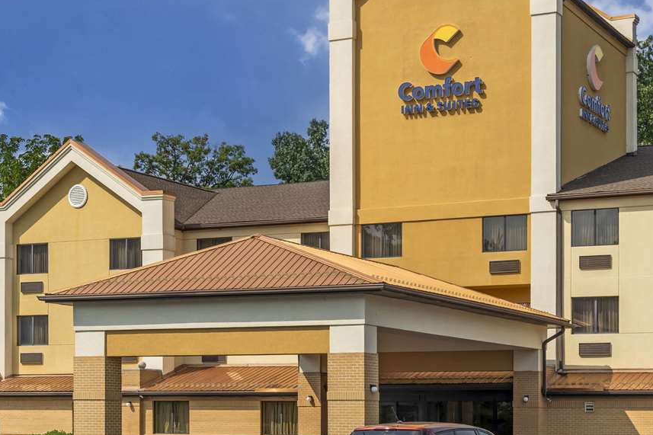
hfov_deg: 28.7
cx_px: 423
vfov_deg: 19.4
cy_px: 203
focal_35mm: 70
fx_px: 1269
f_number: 8
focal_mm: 40
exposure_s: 1/80
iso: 100
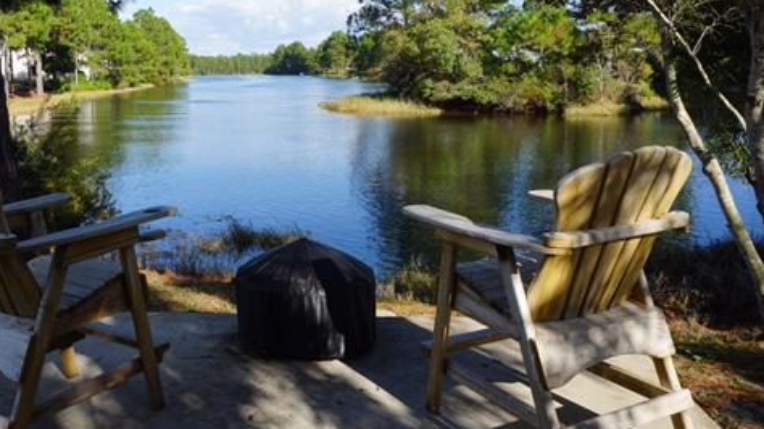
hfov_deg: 57.2
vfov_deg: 34.0
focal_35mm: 34
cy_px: 119
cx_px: 279
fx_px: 688
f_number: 10
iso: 100
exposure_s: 1/100
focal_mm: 16
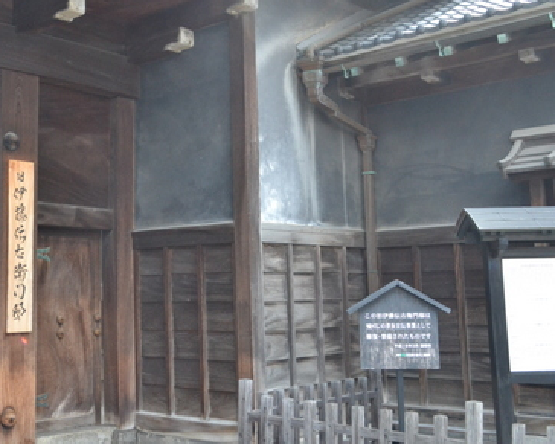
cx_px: 191
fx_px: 837
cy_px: 163
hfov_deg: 36.3
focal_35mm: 51
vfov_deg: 29.5
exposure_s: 1/320
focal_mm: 22
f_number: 8
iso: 1600
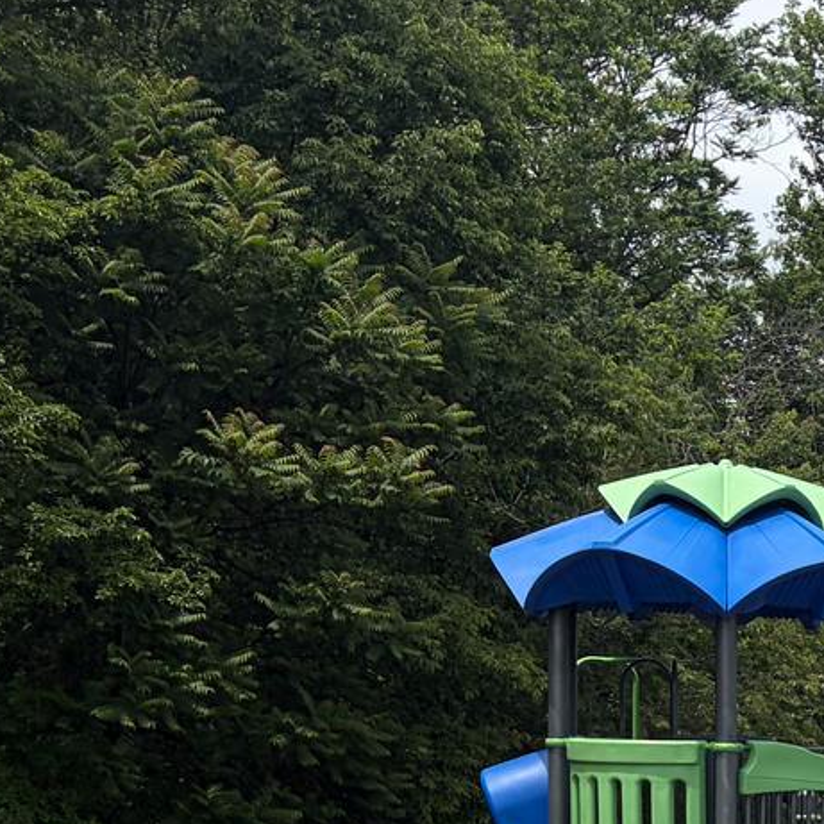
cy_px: 931
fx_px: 2747
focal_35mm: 102
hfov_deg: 14.9
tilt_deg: -4.8
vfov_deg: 16.5
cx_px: 1464
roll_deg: -2.5
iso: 64
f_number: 1.6
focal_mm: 5.96
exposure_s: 1/4950
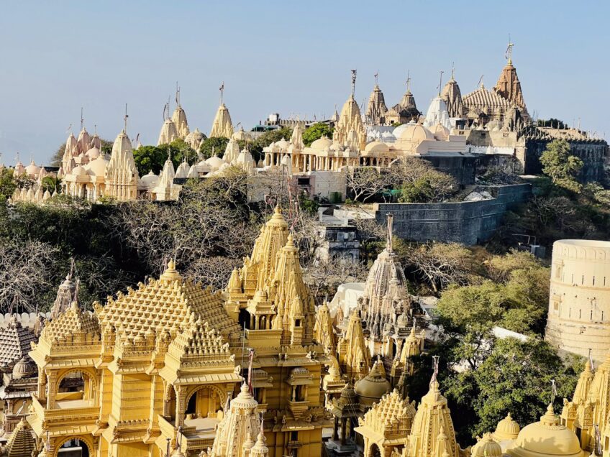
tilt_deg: -5.4
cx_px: 305
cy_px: 228
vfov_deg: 22.9
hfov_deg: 30.3
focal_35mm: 64
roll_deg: -3.2
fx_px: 1128
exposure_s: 1/1024
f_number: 2.2
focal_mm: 7.5
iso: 20
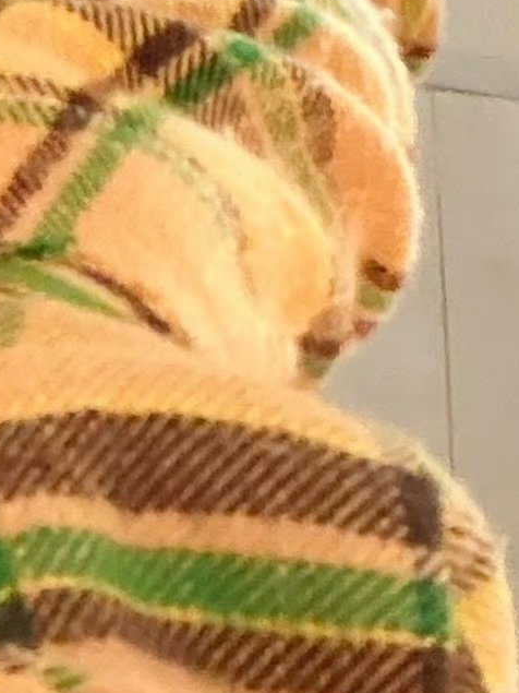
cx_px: -89
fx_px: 2920
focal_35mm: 146
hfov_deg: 10.0
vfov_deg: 12.1
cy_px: -671
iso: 400
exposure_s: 1/30
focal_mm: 2.71
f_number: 1.9
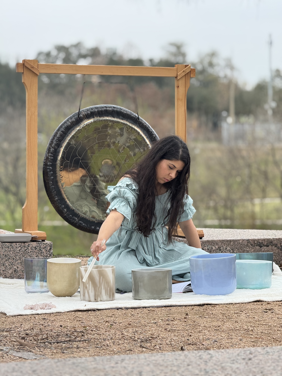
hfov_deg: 12.3
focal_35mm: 120
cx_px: 141
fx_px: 1303
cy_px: 188
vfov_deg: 16.4
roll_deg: +0.5
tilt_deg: -2.8
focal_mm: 15.66
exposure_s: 1/243
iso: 50
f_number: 2.8
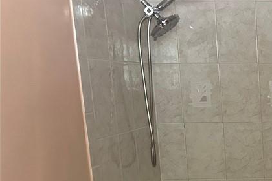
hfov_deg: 26.8
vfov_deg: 19.9
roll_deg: -0.9
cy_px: 185
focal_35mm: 66
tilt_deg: -7.0
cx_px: 331
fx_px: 499
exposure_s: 1/60
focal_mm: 5.7
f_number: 1.5
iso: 400
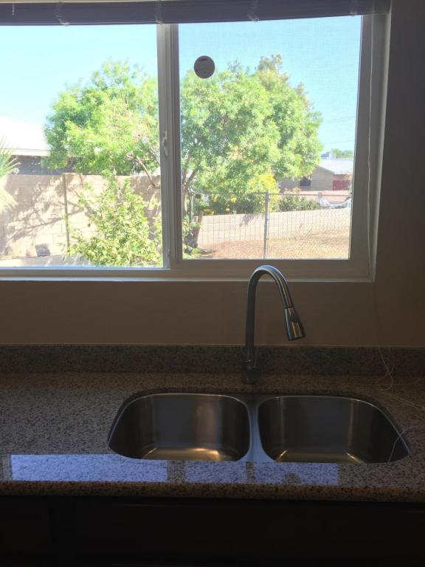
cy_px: 284
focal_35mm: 29
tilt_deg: -10.3
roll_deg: +0.1
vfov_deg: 61.7
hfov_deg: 48.2
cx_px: 212
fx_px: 475
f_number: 2.2
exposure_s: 1/120
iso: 50
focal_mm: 4.15
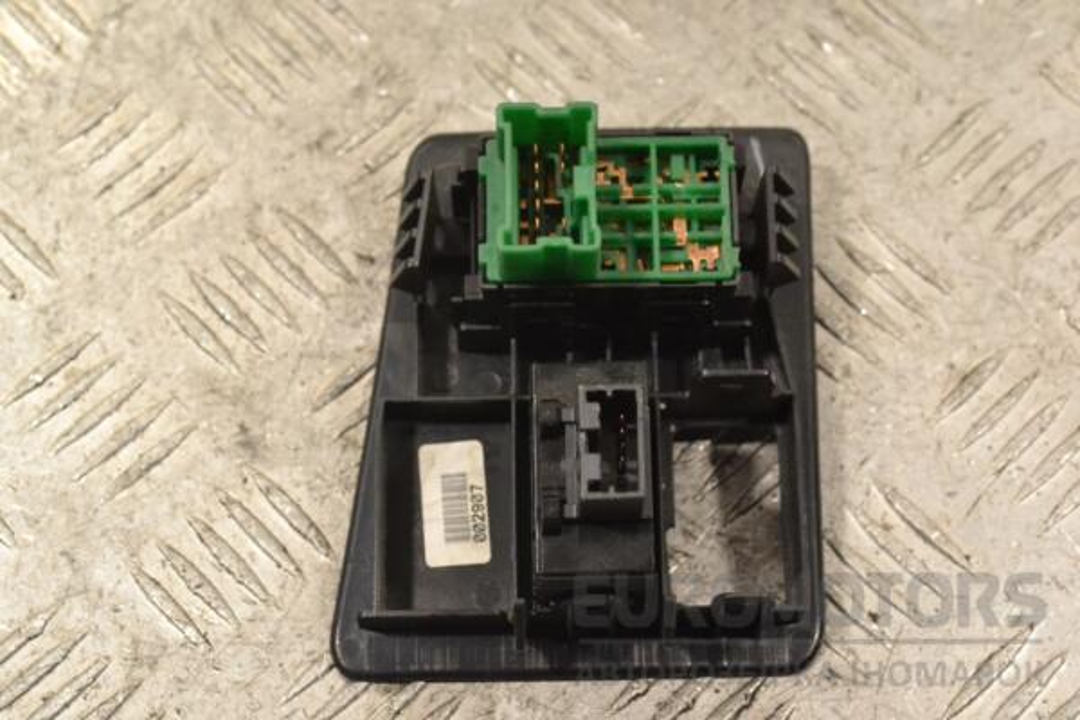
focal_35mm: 69
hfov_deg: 29.2
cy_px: 360
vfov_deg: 19.7
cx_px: 540
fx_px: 2070
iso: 3200
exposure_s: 1/320
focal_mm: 46
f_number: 9
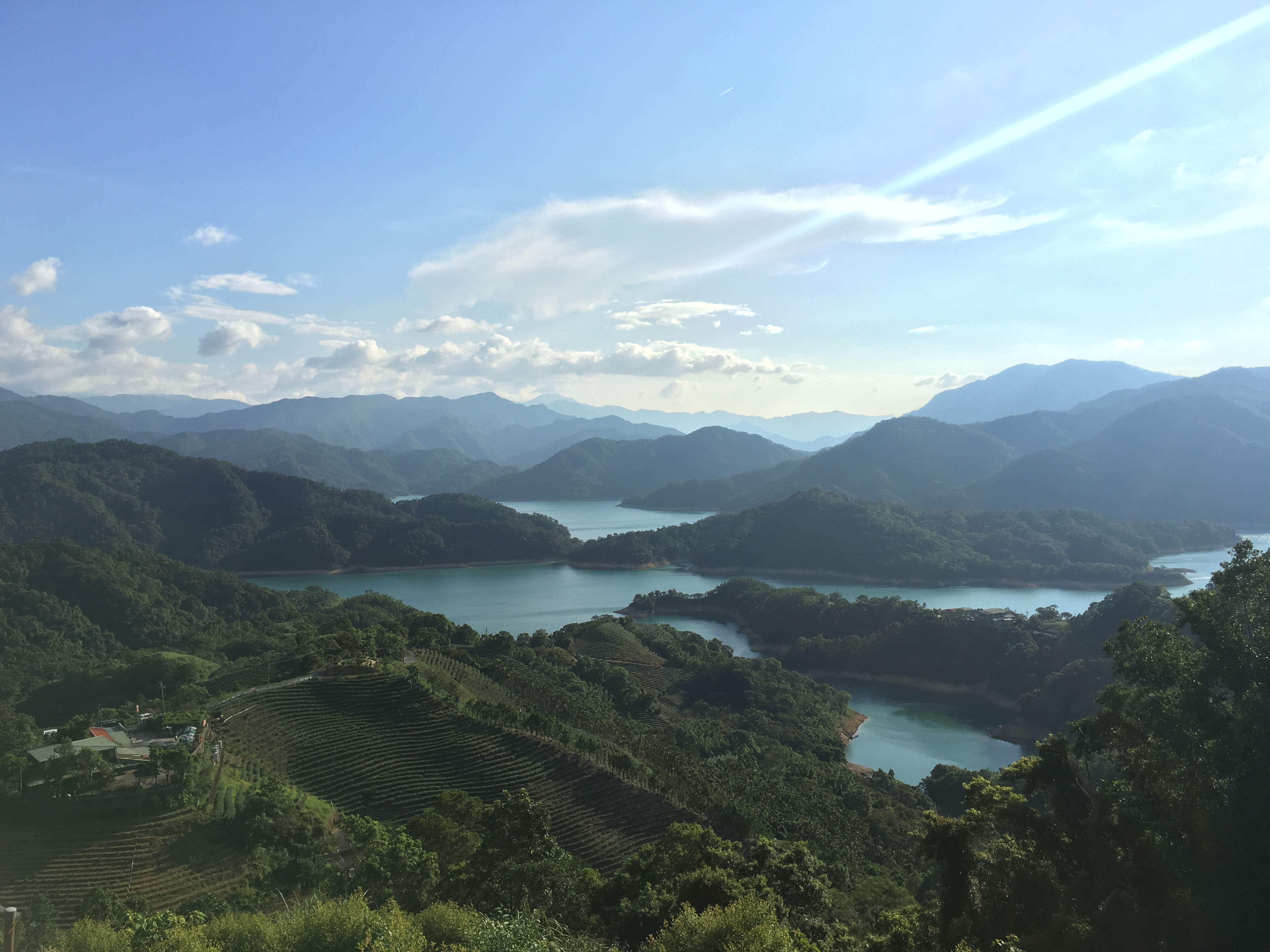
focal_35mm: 29
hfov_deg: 61.7
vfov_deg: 48.2
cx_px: 635
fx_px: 1064
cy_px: 476
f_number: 2.2
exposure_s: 1/1399
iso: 25
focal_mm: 4.15
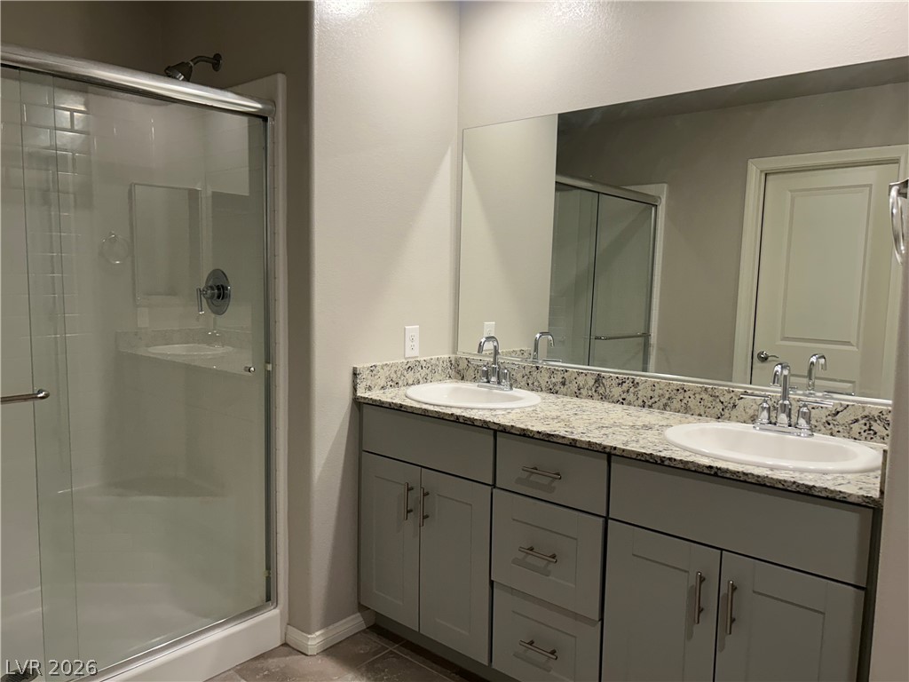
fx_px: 683
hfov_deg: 67.3
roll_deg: -0.3
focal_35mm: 26
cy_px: 341
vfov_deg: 53.1
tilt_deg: -5.9
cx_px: 454
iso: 100
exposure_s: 1/120
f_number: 1.5
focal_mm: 5.7
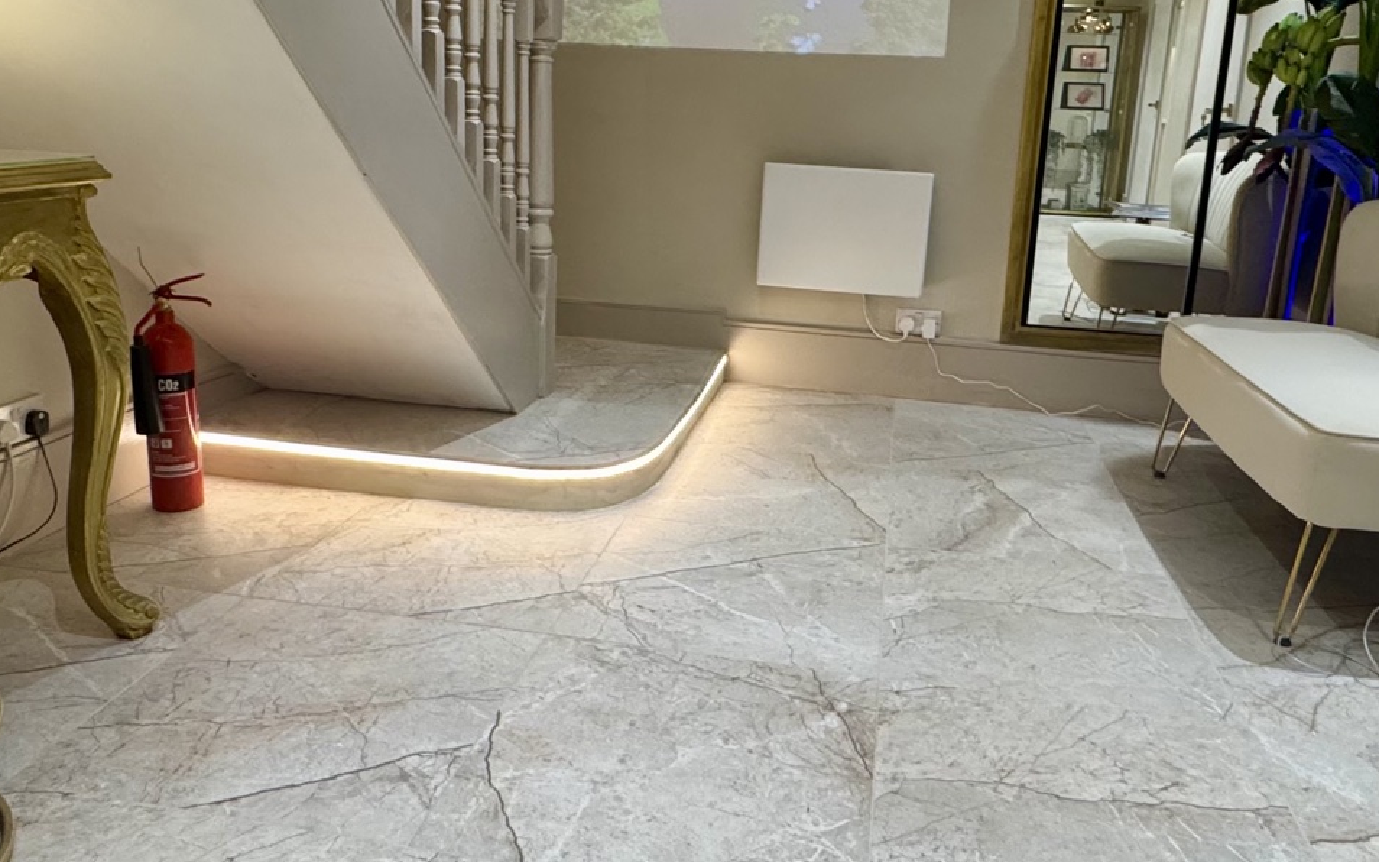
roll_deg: +1.3
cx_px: 705
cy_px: 369
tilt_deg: -13.6
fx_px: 1052
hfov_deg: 66.5
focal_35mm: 28
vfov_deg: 44.4
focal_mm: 2.22
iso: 250
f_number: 2.2
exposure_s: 1/100
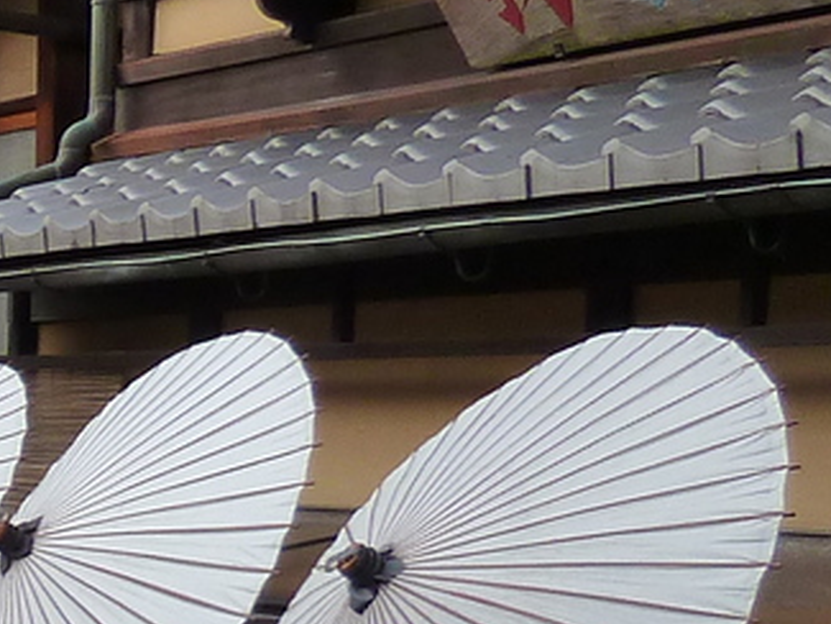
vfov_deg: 11.8
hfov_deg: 12.6
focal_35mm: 123
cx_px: -1151
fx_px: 2954
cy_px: 757
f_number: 3.3
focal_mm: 4.1
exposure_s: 1/80
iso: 125
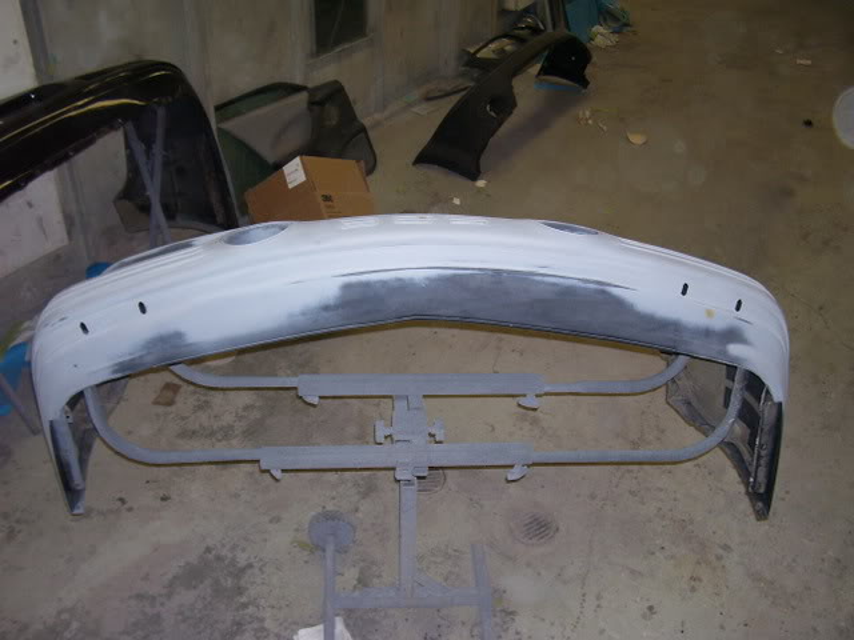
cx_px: 427
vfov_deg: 41.8
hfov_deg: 54.0
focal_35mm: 34
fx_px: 839
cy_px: 320
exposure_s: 1/60
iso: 80
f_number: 2.7
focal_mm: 5.6
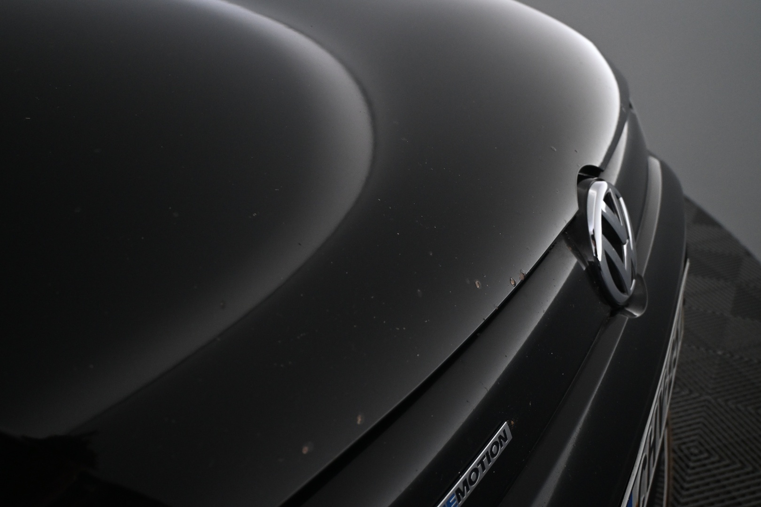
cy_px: 254
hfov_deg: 63.2
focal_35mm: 29
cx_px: 380
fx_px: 618
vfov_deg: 44.6
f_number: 3.8
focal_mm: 19.5
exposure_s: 1/125
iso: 1800
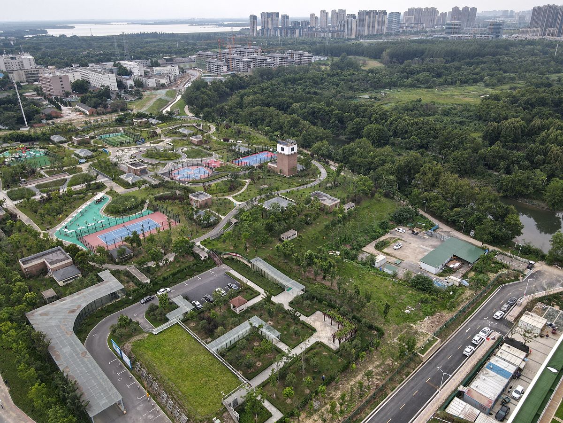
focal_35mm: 24
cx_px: 282
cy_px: 212
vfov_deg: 56.8
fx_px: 390
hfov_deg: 71.6
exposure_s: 1/200
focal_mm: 4.5
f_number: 2.8
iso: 100
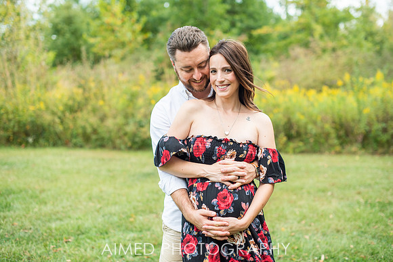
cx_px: 196
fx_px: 560
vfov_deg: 26.4
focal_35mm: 51
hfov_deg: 38.7
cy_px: 131
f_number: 2.5
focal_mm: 50
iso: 320
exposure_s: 1/1250
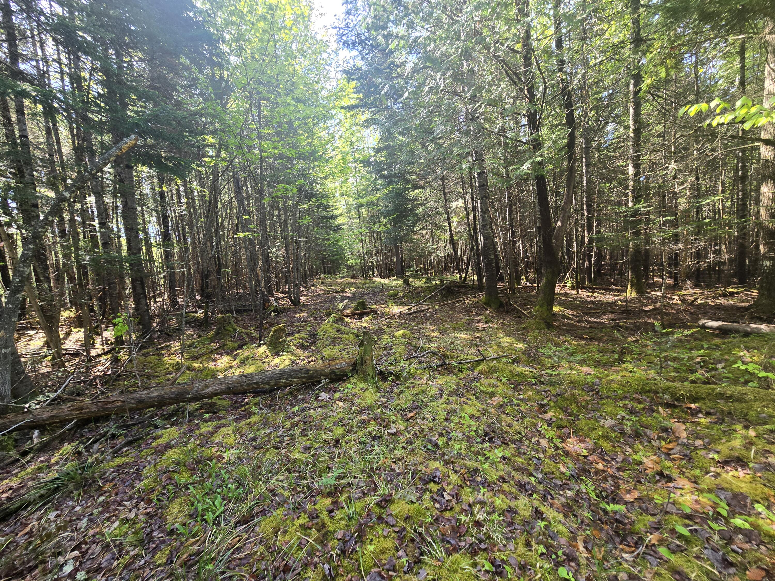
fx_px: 291
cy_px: 290
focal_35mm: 13
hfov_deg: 106.2
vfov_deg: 89.9
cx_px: 388
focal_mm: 2.2
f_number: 2.2
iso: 80
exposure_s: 1/120
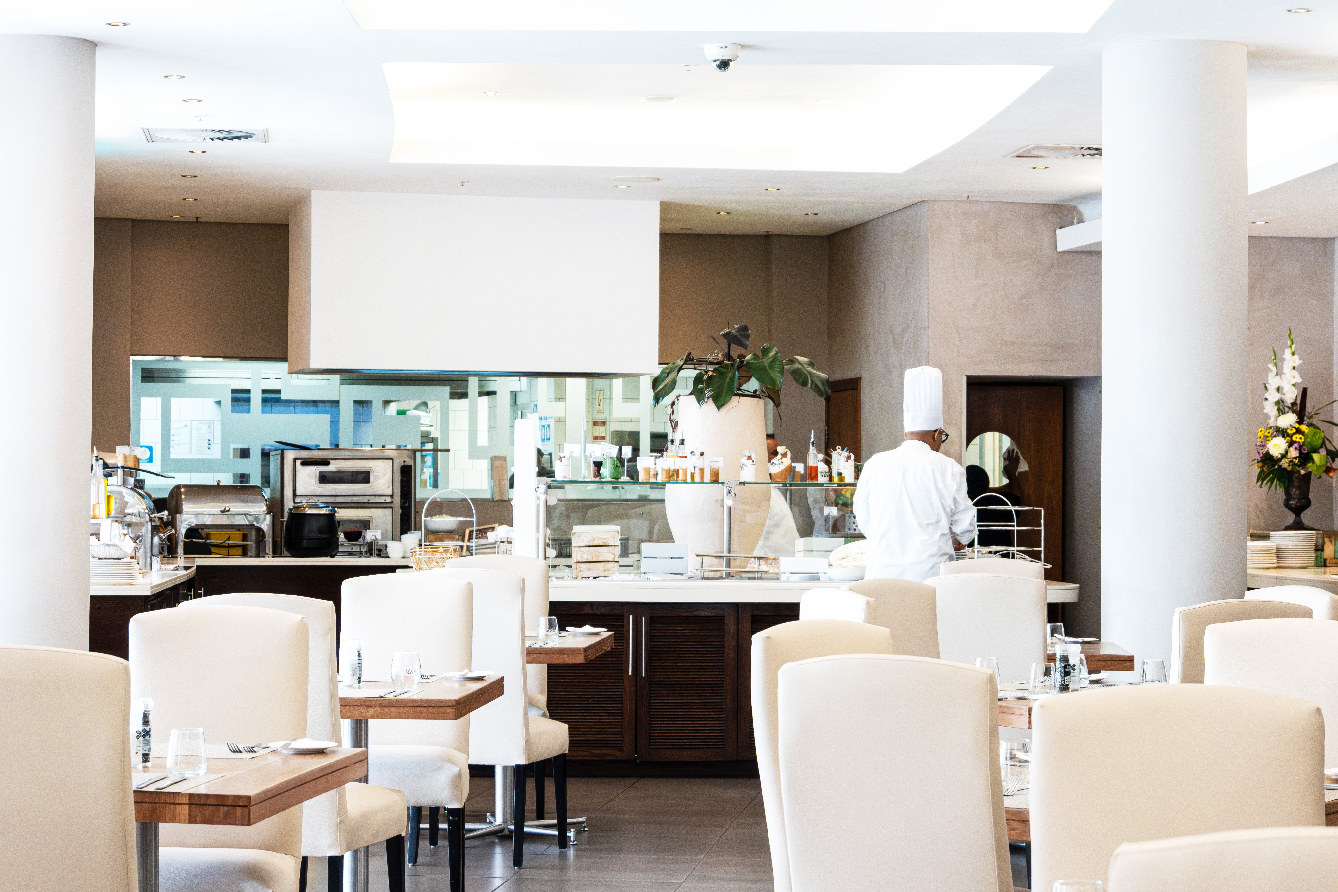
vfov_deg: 18.2
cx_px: 669
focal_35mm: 75
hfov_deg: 27.0
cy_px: 446
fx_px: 2787
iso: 1600
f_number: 6.3
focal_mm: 50
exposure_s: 1/125
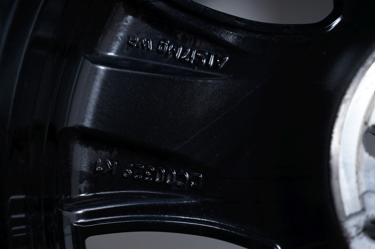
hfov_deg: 35.1
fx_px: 593
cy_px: 124
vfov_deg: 23.7
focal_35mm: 57
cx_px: 188
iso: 250
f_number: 7.1
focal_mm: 57
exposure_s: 1/100
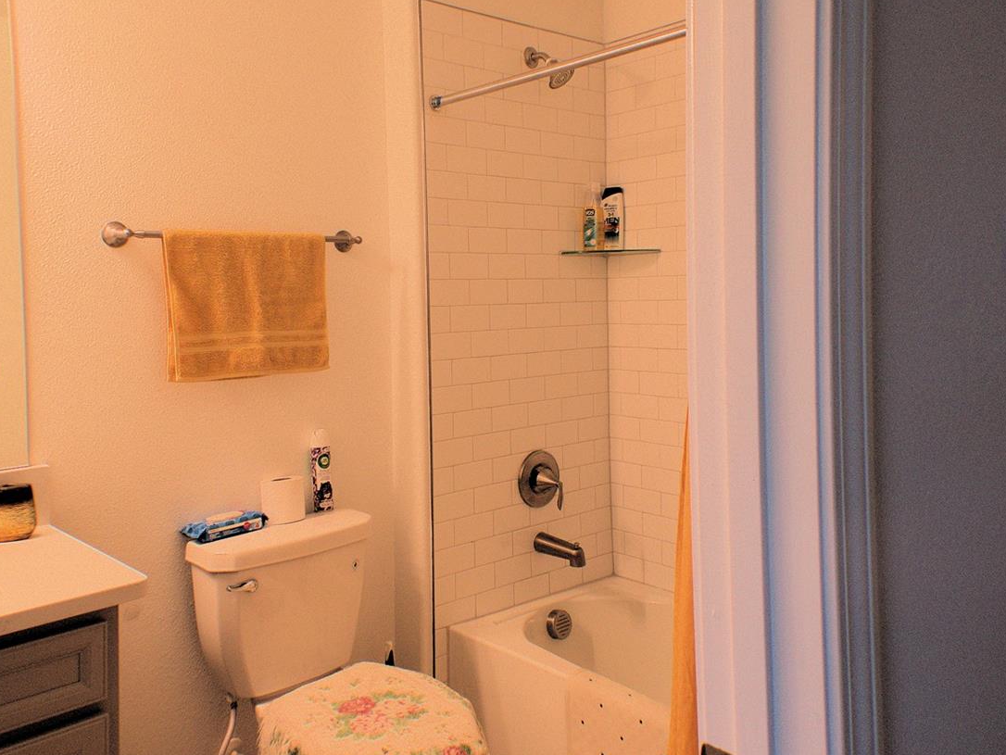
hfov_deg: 37.5
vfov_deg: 28.5
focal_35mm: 51
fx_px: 1482
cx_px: 478
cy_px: 323
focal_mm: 24
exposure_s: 1/100
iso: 400
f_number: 5
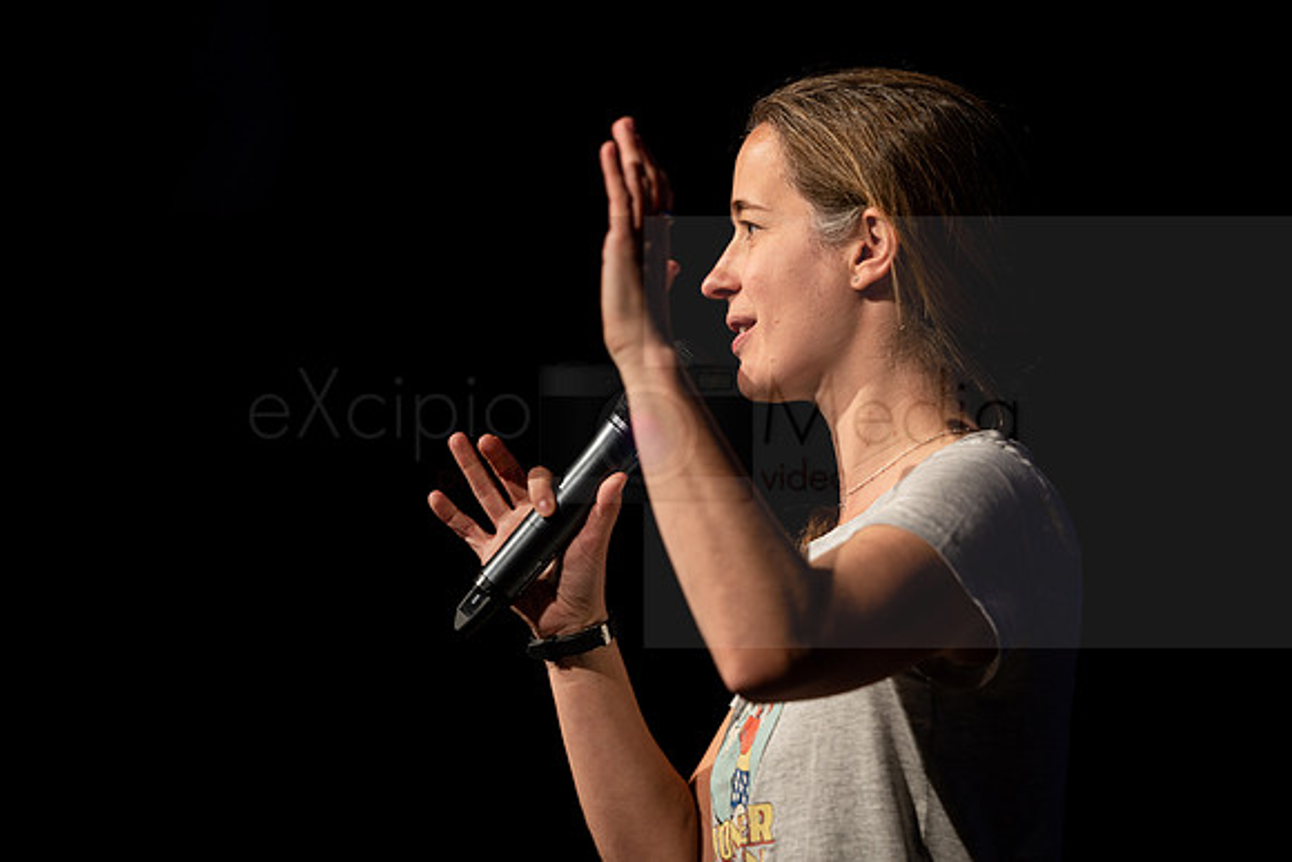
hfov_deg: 8.9
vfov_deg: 5.9
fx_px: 8342
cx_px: 751
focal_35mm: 232
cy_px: 437
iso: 200
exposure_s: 1/60
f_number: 2.8
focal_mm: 200
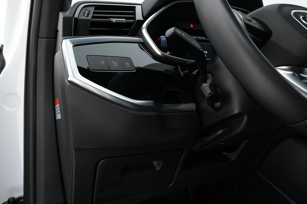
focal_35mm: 27
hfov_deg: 67.4
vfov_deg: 47.9
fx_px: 230
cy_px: 102
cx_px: 154
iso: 1000
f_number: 8
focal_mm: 18
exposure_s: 1/30
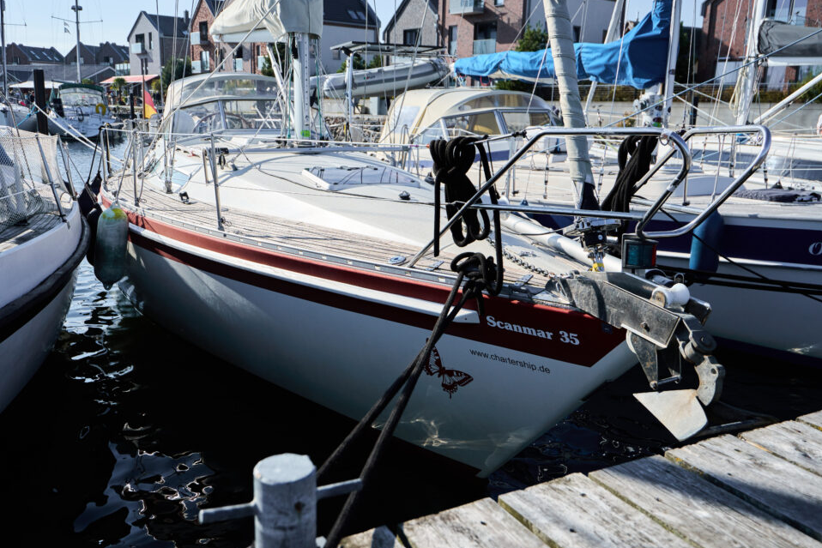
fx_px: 708
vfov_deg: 42.3
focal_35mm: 31
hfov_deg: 60.2
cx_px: 391
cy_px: 264
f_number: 4
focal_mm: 29
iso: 500
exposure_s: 1/5000
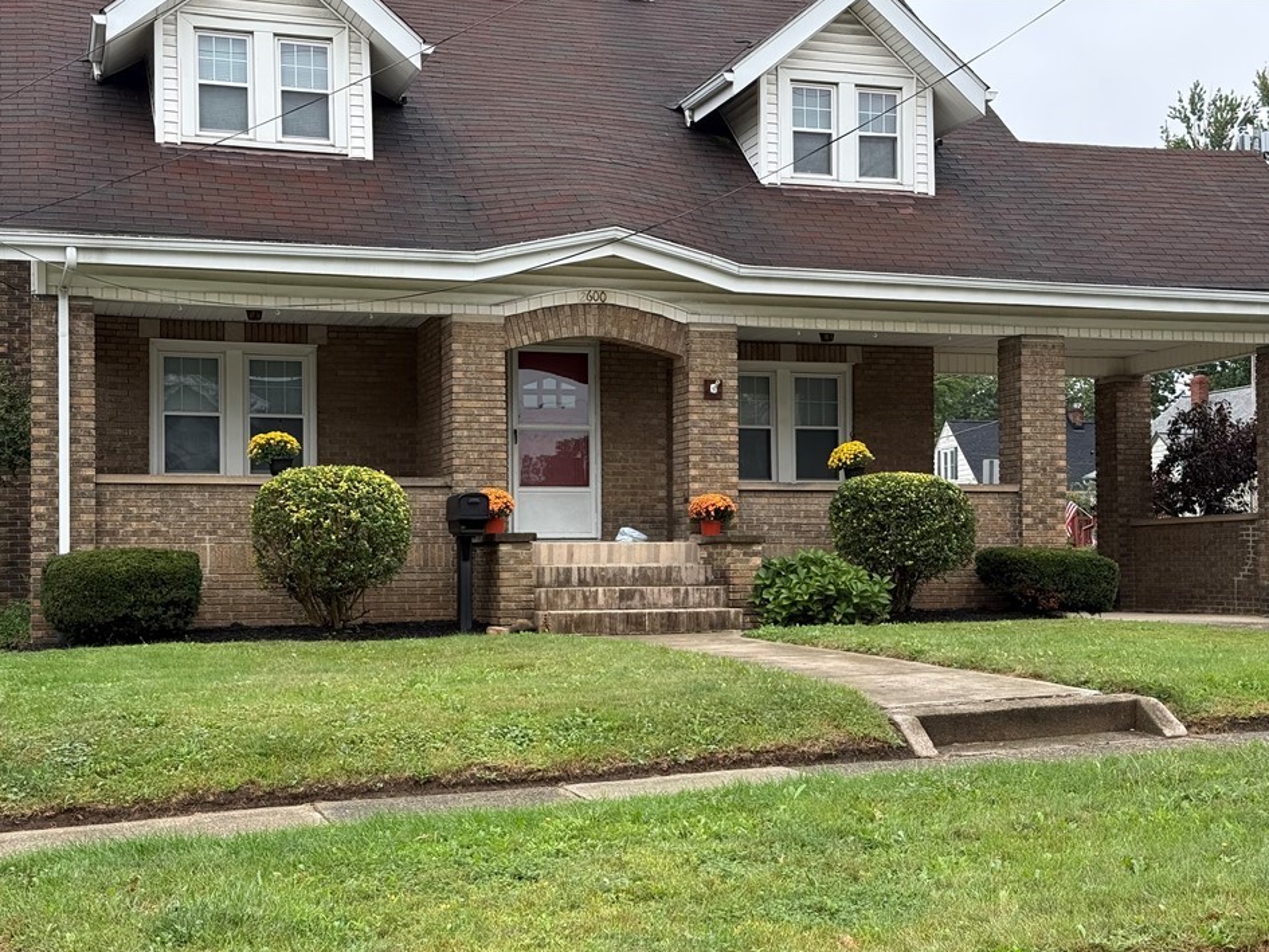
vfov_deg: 28.0
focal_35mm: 52
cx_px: 685
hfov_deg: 36.8
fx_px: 1907
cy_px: 512
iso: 100
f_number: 1.78
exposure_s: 1/726
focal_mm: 6.76
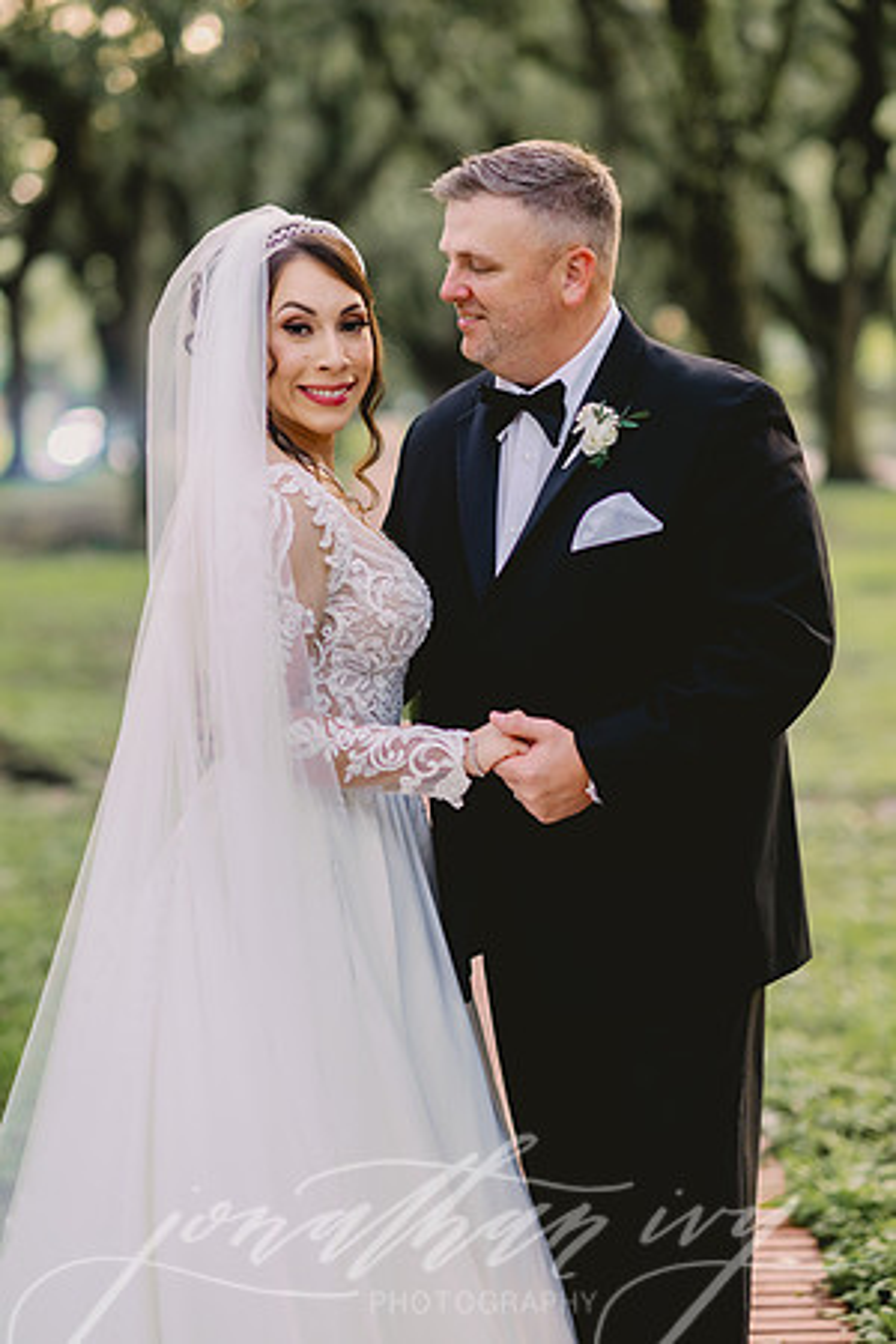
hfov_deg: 16.1
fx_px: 3173
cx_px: 448
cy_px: 672
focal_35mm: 85
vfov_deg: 23.9
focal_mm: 85
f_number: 2
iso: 1250
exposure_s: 1/400
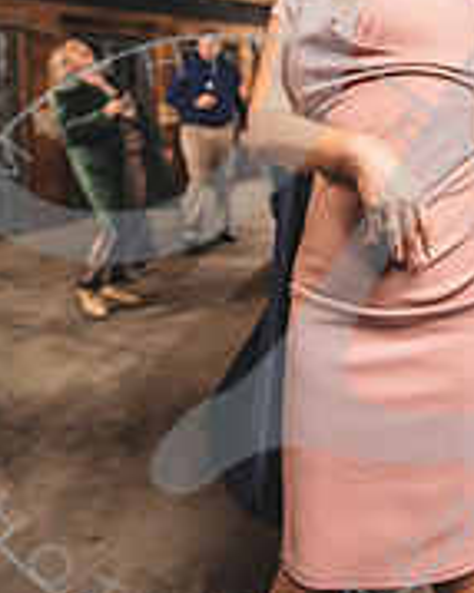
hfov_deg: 42.5
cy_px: 89
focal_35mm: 33
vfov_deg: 49.8
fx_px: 579
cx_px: 378
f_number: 2.8
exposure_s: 1/200
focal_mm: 14
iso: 800
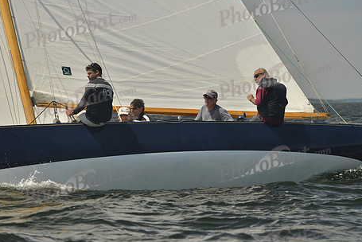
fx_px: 2244
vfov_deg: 6.2
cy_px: 132
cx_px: 178
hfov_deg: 9.2
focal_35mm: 223
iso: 280
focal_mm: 175
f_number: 7.1
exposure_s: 1/800
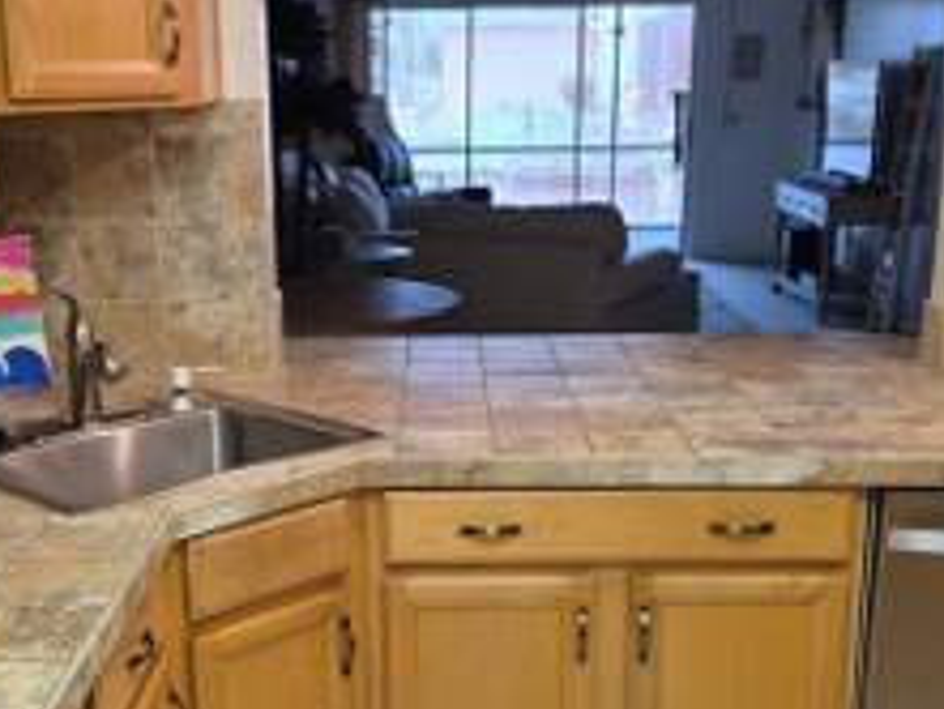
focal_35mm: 50
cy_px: 487
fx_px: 1364
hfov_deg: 38.1
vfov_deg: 28.9
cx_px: 419
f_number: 1.8
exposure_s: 1/120
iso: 250
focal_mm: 5.4
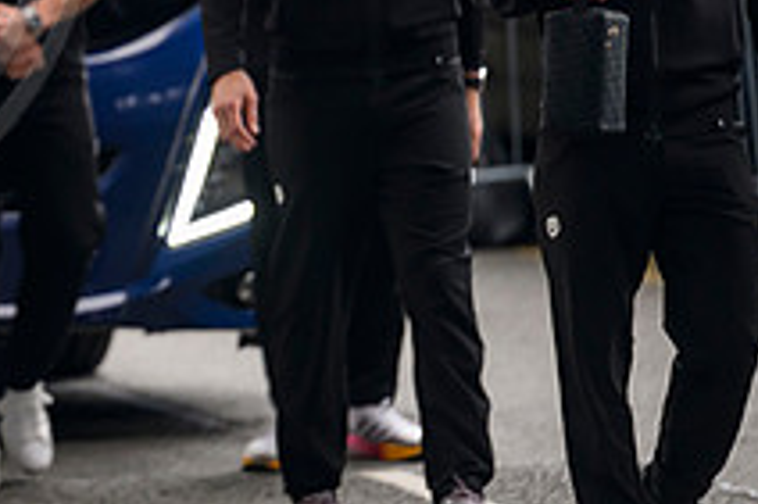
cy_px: -116
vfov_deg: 2.5
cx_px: -272
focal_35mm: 547
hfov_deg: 3.8
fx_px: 11508
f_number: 3.2
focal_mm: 200
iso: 800
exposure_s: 1/800
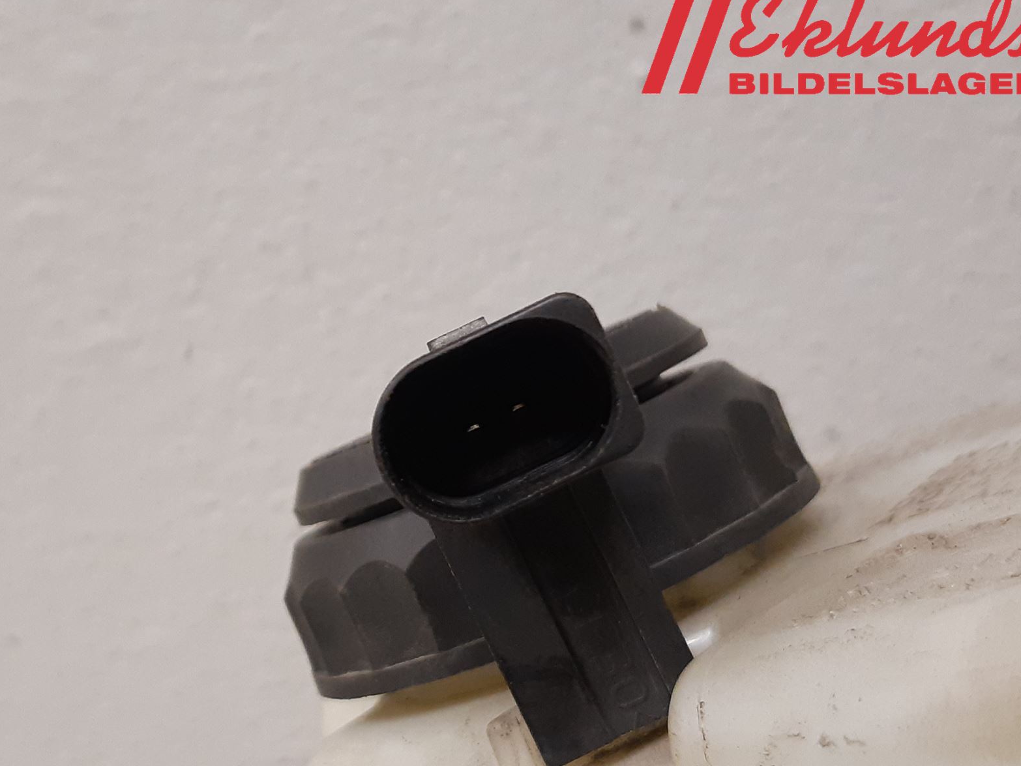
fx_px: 1003
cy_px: 484
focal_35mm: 34
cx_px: 374
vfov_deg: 41.5
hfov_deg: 53.3
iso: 200
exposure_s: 1/50
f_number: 1.7
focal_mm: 3.93
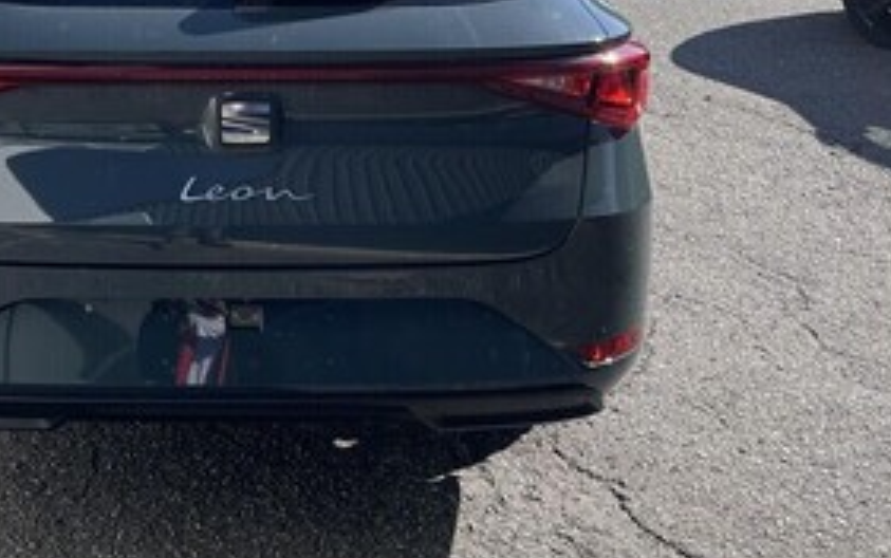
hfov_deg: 36.3
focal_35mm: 54
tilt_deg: -12.5
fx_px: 1312
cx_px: 181
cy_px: -8
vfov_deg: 23.0
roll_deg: -1.1
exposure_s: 1/3125
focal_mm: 4.2
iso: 32
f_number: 1.6
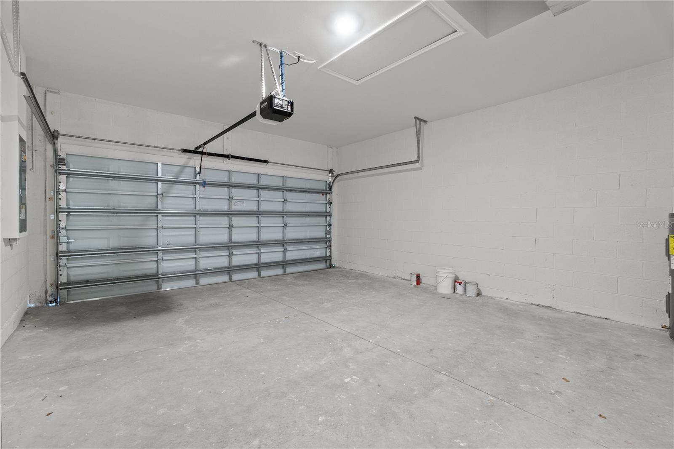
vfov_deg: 77.3
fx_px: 281
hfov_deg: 100.4
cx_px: 337
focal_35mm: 15
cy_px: 224
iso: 640
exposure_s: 1.6
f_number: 7.1
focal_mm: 10
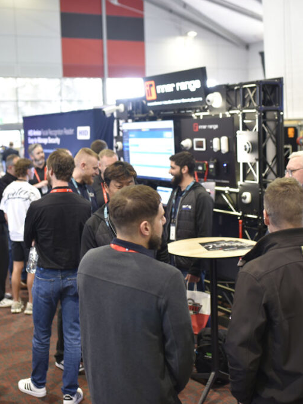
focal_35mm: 51
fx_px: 595
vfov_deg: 37.5
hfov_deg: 28.5
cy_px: 201
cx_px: 136
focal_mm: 35
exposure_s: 1/60
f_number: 2
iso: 800
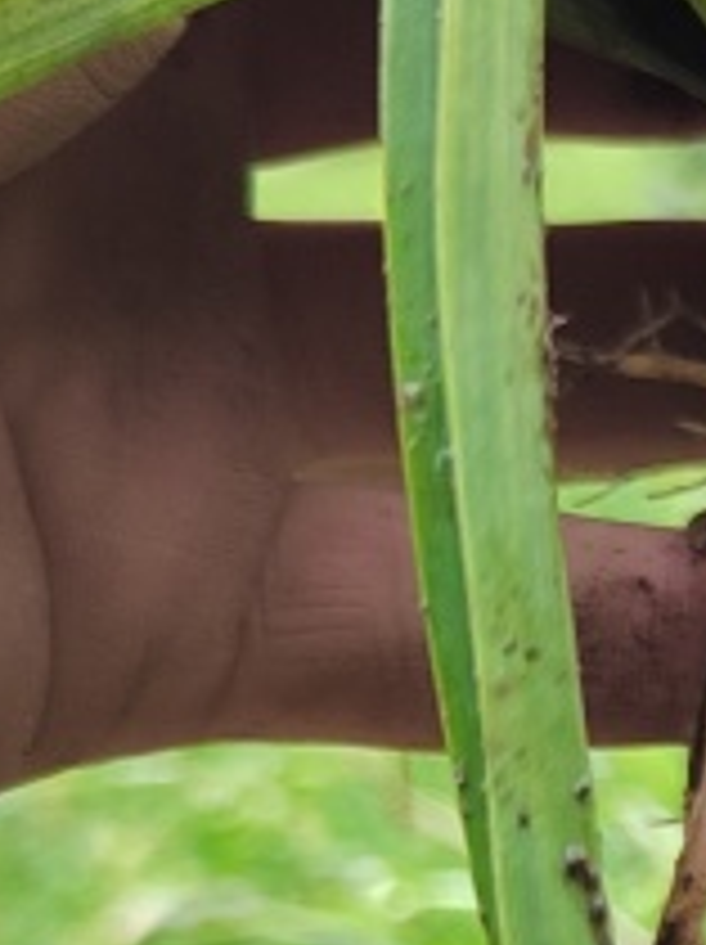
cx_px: 1637
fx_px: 3188
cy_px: 1168
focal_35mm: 117
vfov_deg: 16.1
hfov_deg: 10.9
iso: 428
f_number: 1.9
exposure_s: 1/100
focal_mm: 5.52
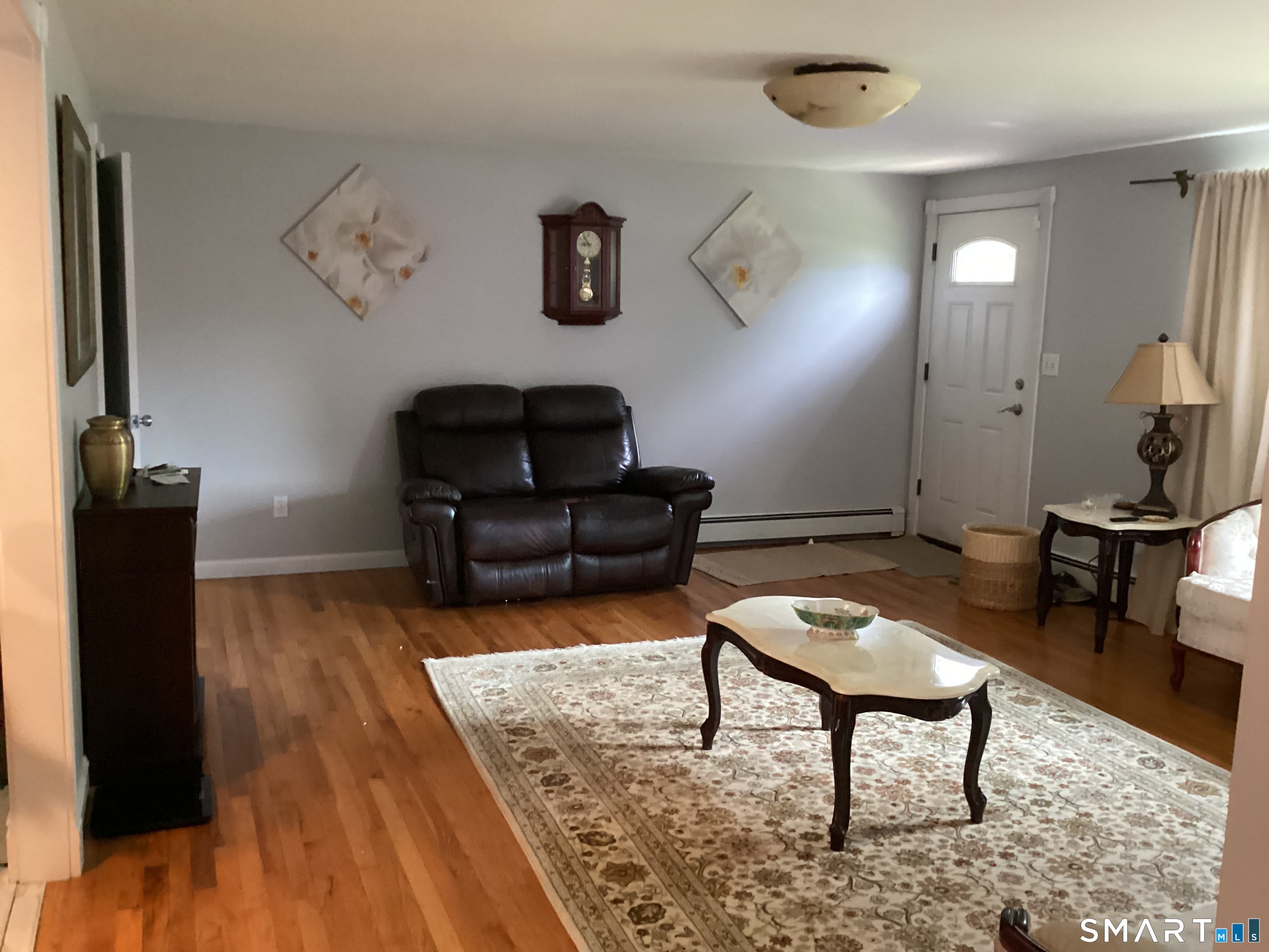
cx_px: 634
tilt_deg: -5.8
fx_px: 1136
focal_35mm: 31
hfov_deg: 58.4
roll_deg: -1.7
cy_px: 476
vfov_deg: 45.4
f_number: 2.4
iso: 500
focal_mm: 3.3
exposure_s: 1/30
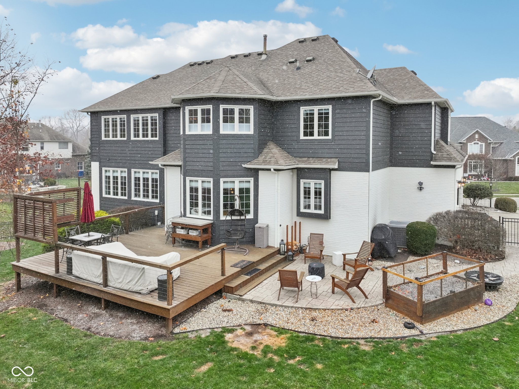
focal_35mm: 24
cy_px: 194
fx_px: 360
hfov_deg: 71.6
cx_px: 260
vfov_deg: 56.8
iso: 160
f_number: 2.8
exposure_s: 1/640
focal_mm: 12.3
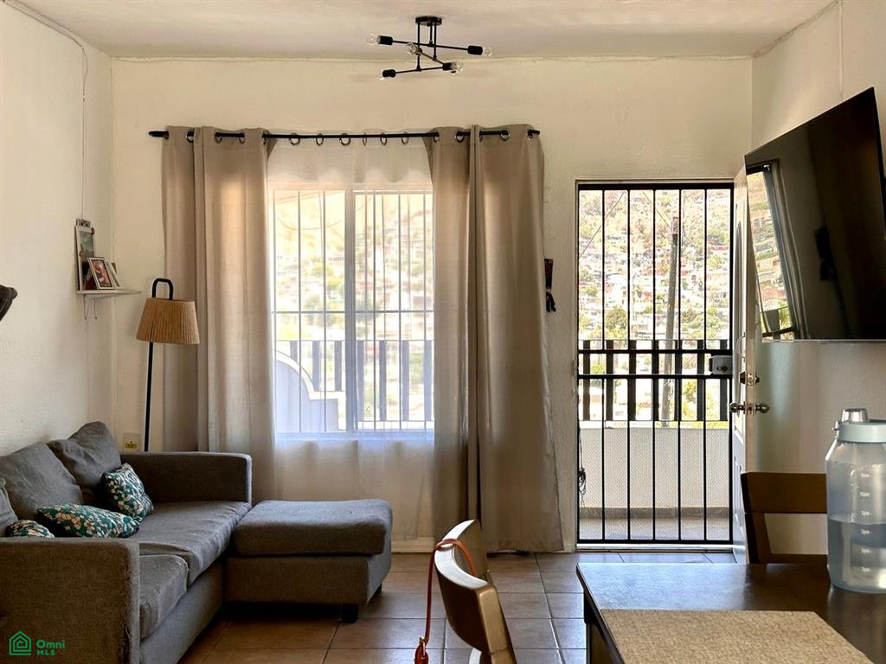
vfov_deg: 30.3
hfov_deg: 39.7
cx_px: 443
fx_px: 1229
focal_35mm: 48
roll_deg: -0.2
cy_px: 332
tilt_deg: -1.3
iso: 64
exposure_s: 1/121
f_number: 1.78
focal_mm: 6.86
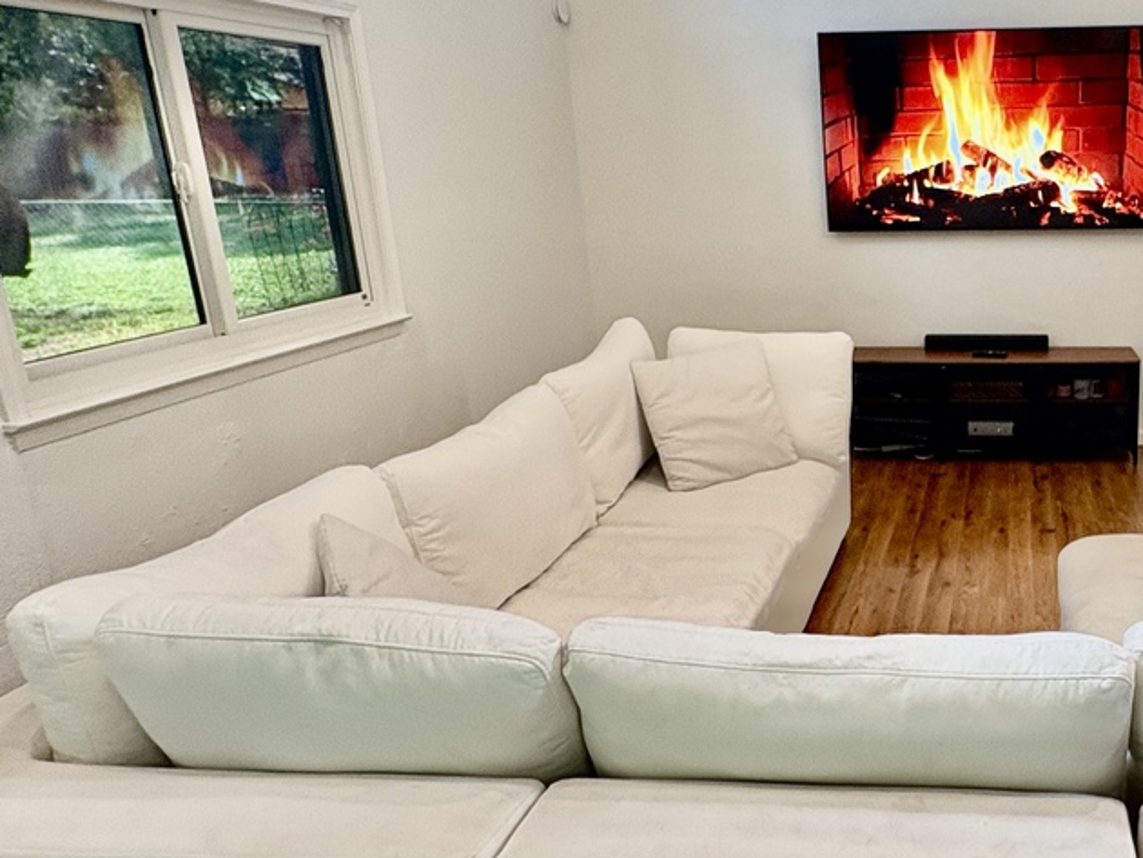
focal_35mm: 32
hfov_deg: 52.4
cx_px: 947
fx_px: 1057
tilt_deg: -14.8
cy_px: 450
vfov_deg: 44.2
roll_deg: +1.6
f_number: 2.2
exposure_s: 1/60
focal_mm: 2.22
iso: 160
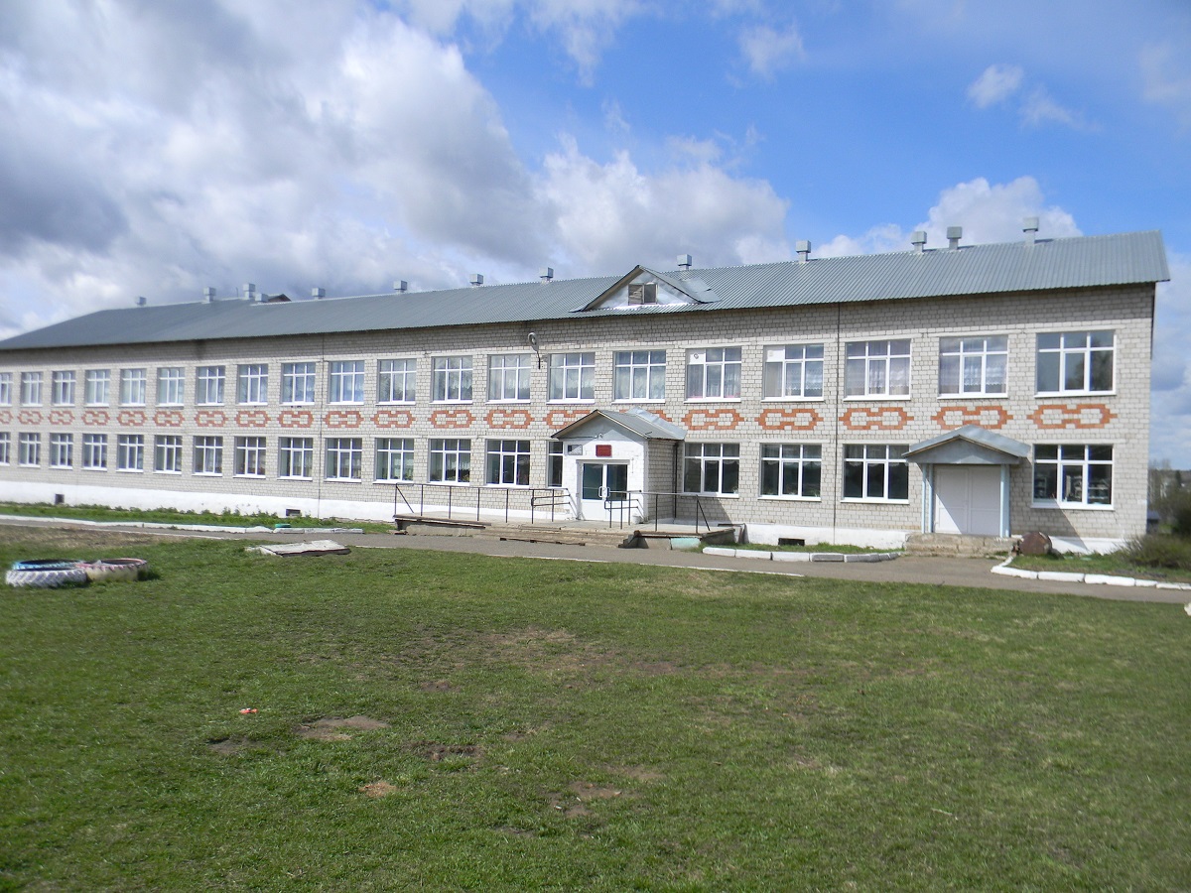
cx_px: 596
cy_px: 446
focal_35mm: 28
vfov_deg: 49.7
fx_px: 963
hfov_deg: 63.4
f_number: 7
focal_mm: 5
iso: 80
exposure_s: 1/292
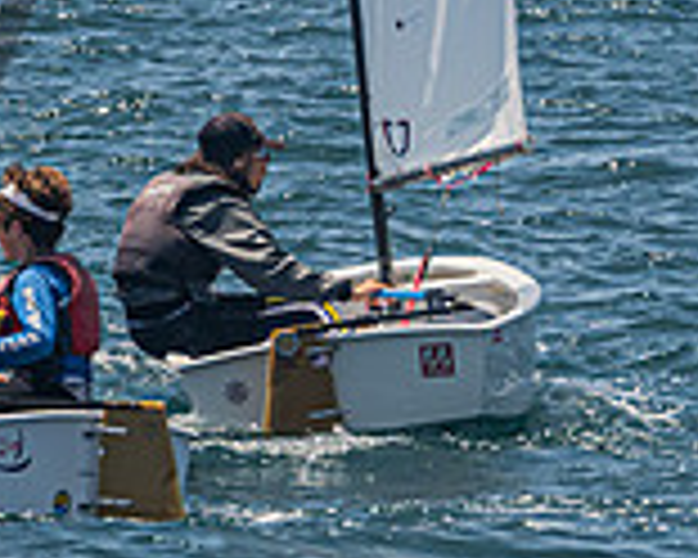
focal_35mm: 688
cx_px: -175
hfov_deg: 2.8
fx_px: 14213
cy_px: 10
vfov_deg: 2.2
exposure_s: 1/1250
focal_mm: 145
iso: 250
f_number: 7.1
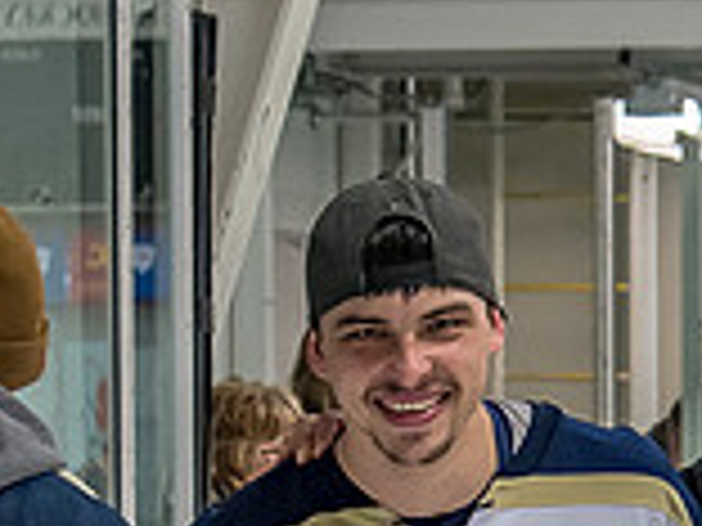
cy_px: 786
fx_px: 6976
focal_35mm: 344
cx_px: 915
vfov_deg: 4.3
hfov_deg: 5.7
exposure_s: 1/250
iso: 560
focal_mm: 40
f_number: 4
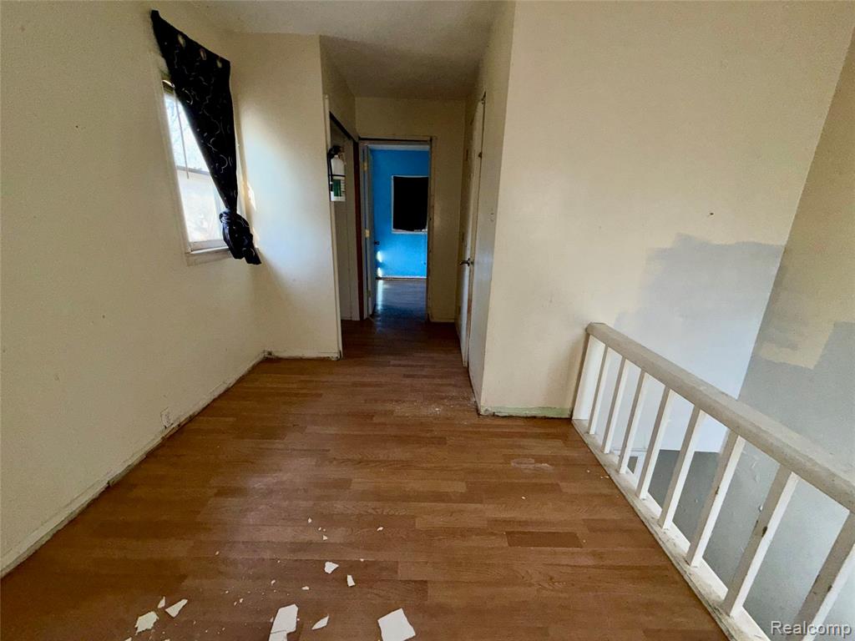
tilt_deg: -15.1
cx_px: 428
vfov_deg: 85.7
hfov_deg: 102.1
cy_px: 320
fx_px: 346
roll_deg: -0.6
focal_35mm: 14
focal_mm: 2.22
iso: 80
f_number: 2.2
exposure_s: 1/120
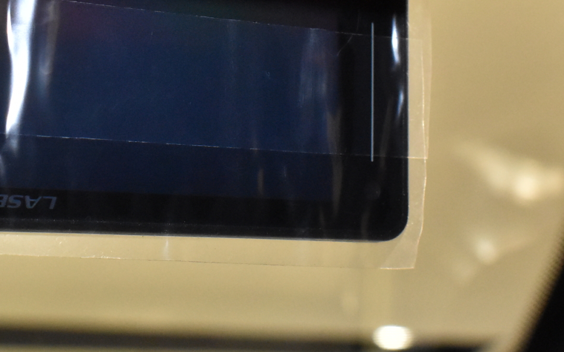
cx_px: 180
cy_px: 78
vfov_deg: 13.0
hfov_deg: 20.7
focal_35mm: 100
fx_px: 1537
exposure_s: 1/60
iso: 4000
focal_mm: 30
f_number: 8
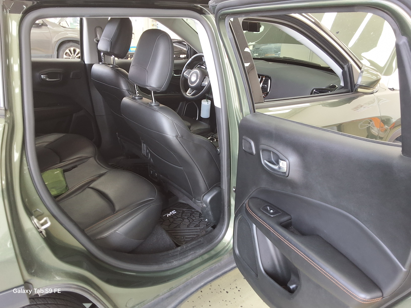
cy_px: 154
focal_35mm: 28
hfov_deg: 63.4
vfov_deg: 49.7
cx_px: 206
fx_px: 332
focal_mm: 2.91
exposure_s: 1/40
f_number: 1.9
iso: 50
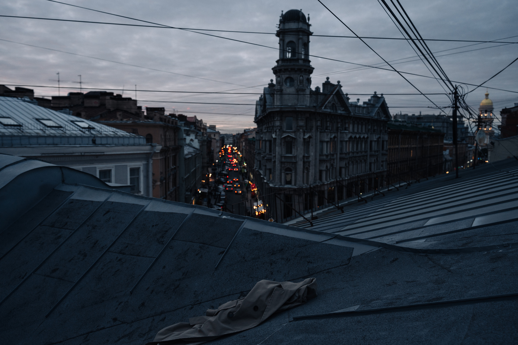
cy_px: 172
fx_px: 424
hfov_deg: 62.8
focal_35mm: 29
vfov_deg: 44.3
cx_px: 259
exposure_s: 1/100
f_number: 4
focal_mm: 28
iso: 640
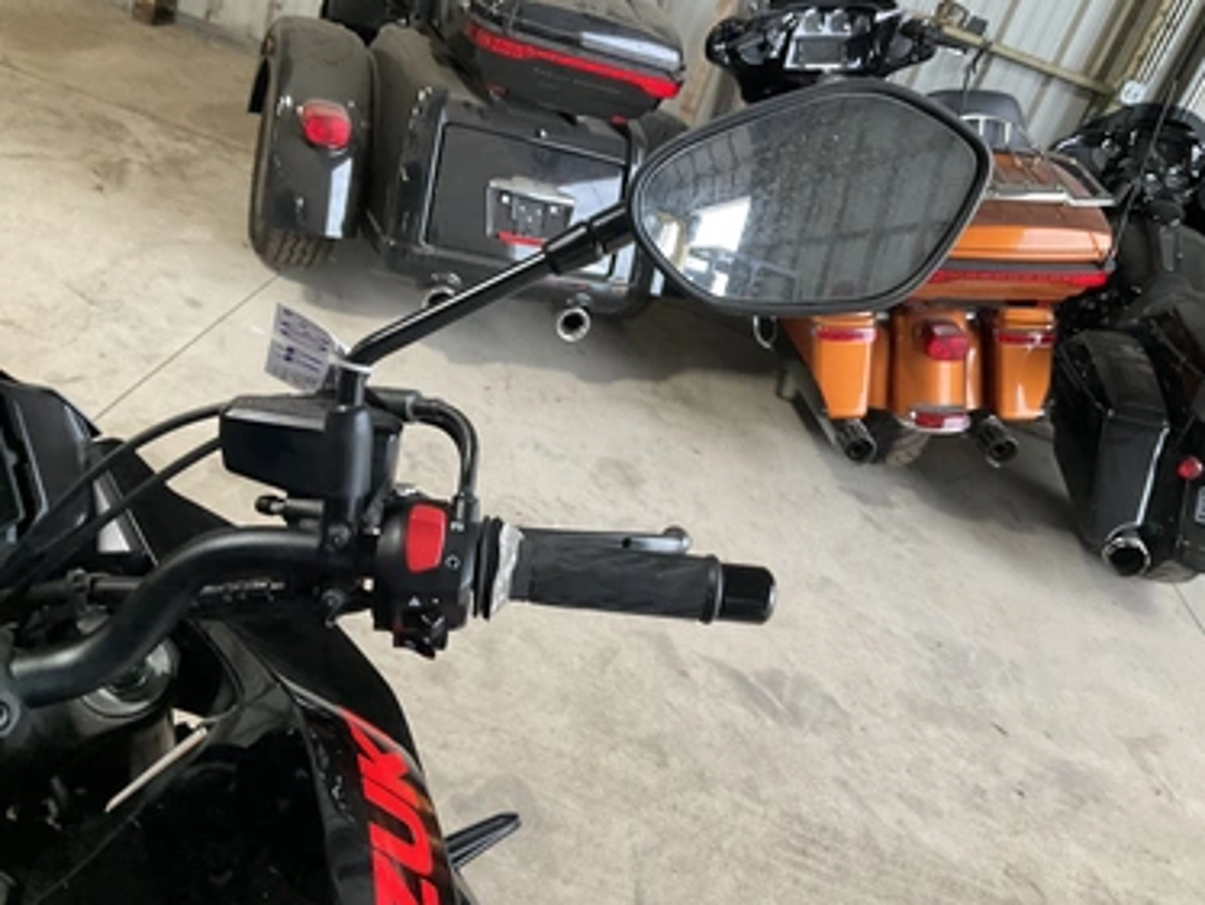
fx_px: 1080
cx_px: 615
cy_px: 425
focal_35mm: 31
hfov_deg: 58.3
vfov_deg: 45.5
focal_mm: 3
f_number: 1.8
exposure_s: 1/60
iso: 160
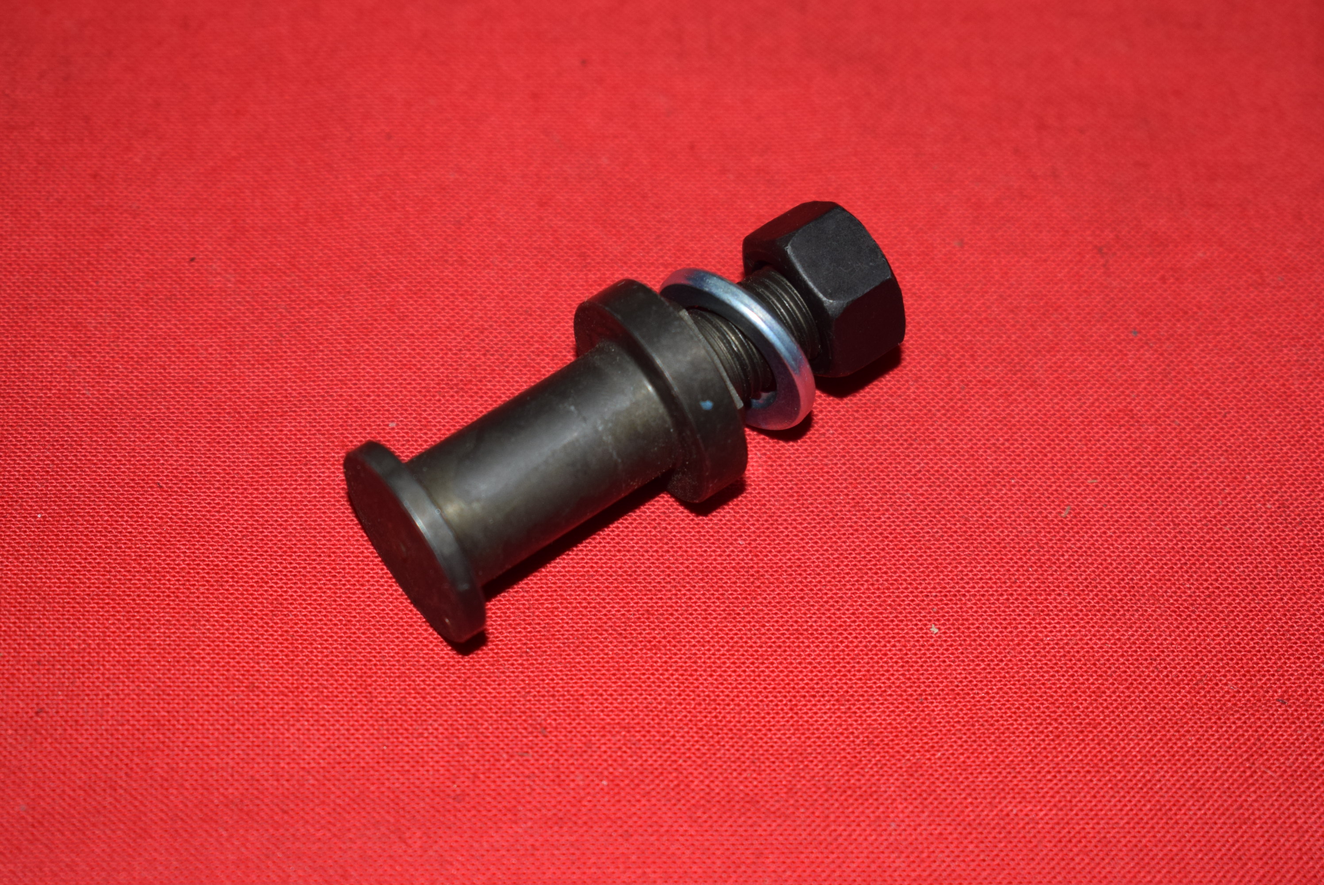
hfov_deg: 24.6
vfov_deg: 16.6
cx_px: 662
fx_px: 3036
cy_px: 442
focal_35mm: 82
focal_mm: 55
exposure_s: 1/200
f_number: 5.6
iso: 400
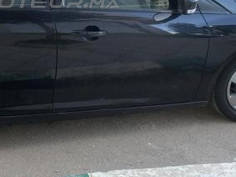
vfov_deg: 23.2
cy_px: -9
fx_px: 409
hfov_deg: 31.3
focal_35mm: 60
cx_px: 45
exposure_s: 1/122
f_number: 1.8
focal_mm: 4.25
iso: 40
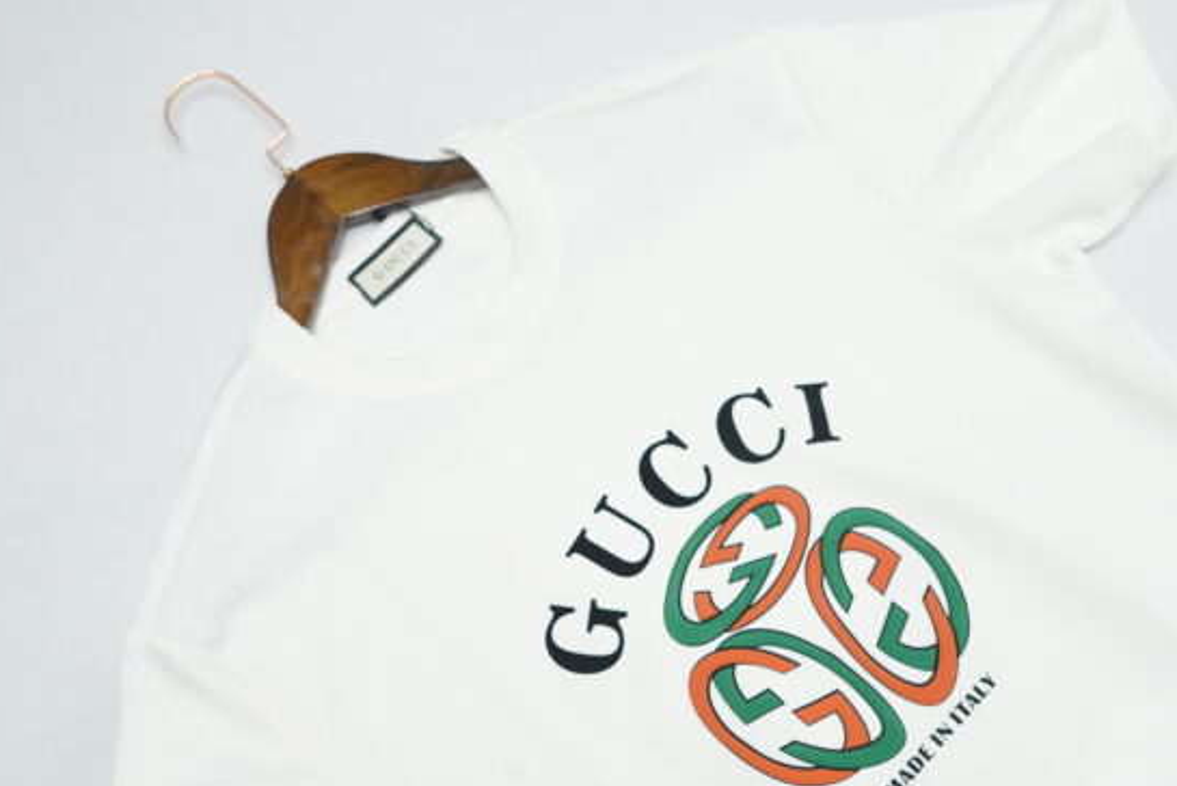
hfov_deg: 36.2
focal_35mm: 55
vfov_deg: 24.6
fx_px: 1799
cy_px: 412
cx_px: 585
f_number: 4
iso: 800
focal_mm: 50
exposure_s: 1/200
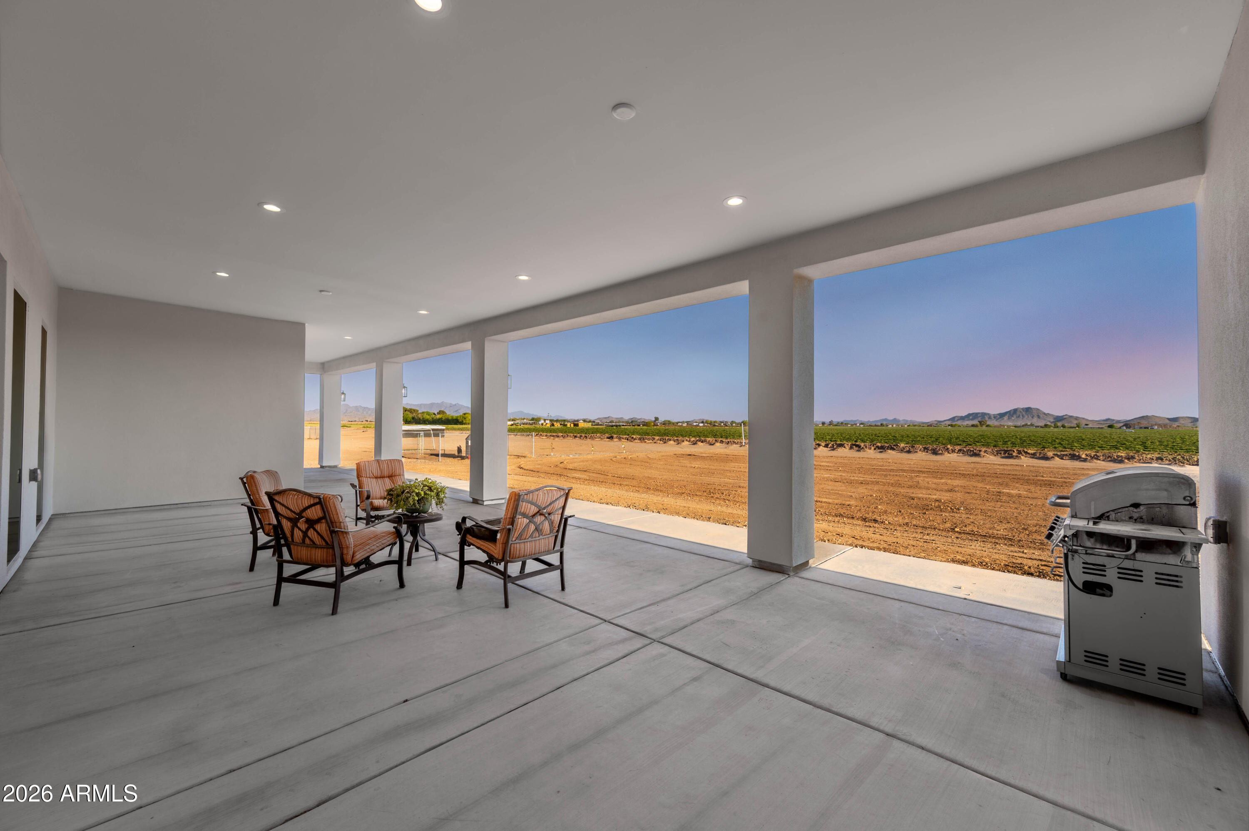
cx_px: 624
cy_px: 416
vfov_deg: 81.1
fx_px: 485
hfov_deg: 104.3
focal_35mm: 14
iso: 100
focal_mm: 14
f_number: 8
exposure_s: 1/2000
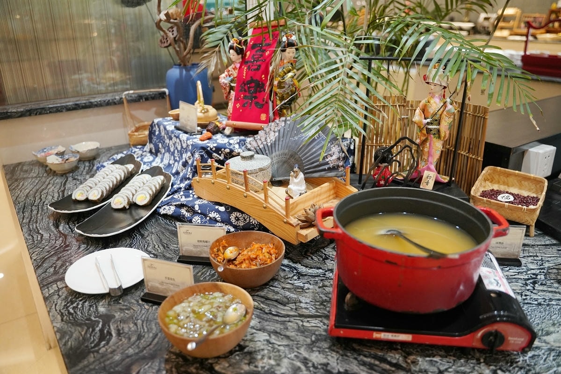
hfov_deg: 65.5
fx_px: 436
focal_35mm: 28
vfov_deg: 46.4
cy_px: 187
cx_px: 280
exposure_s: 1/160
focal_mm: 28
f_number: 2.8
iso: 1600
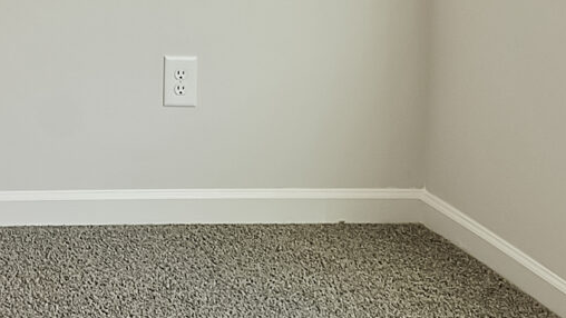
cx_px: -225
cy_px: -251
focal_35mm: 74
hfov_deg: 24.0
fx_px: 1111
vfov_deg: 14.4
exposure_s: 1/30
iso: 400
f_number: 7.1
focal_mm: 14
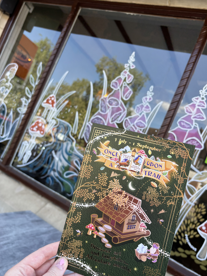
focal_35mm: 27
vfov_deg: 65.3
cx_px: 107
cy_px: 143
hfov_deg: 51.3
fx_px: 215
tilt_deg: +3.7
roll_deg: -22.6
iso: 50
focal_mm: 5.96
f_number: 1.6
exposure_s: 1/326
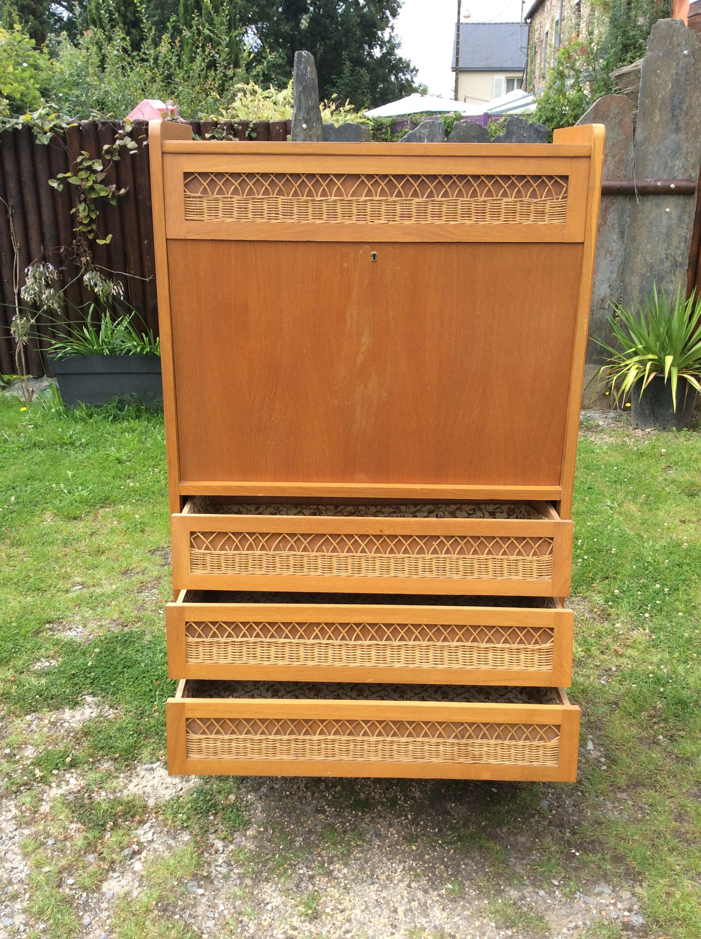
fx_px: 866
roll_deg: +0.4
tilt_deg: -21.5
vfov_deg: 56.9
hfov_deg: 44.1
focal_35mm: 32
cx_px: 350
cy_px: 470
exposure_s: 1/379
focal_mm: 3.3
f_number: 2.4
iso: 32
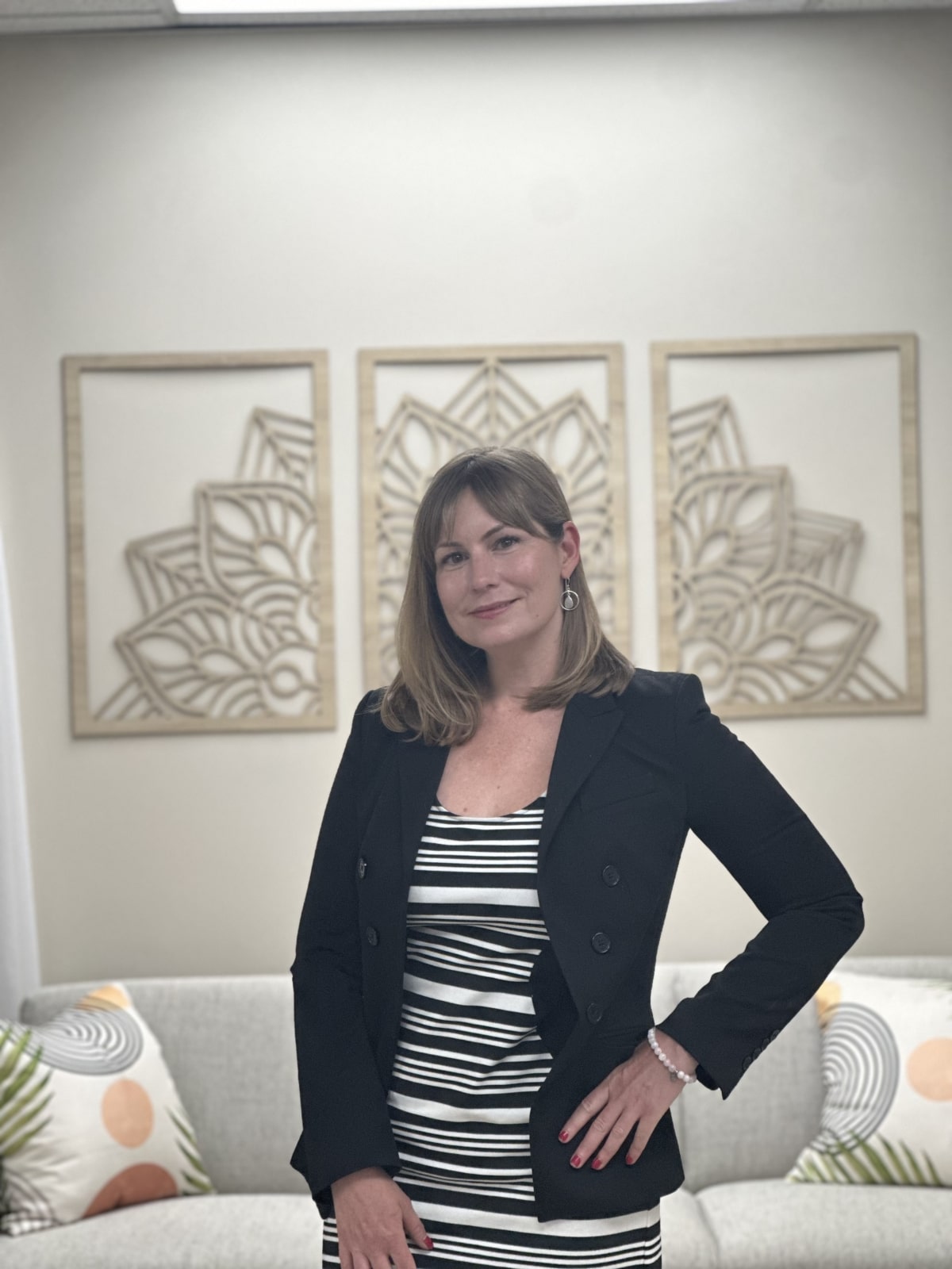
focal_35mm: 77
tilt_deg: -0.5
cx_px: 476
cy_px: 634
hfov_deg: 19.1
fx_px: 2824
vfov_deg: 25.3
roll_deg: +0.2
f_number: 2.8
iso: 160
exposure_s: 1/120
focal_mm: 9
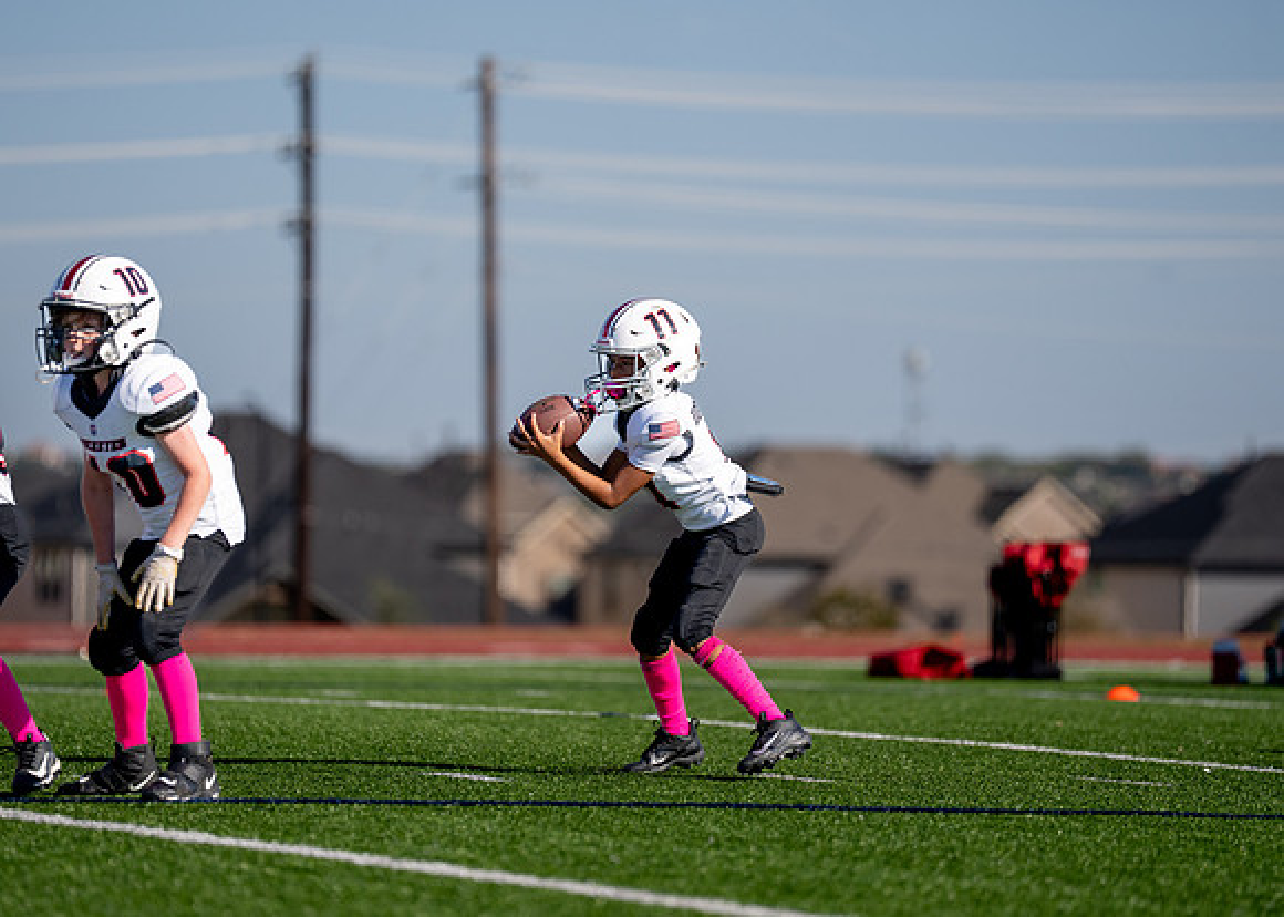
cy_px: 462
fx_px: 8209
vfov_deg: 6.4
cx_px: 629
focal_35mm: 225
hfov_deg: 8.9
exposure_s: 1/6400
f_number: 2.8
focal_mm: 200
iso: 320
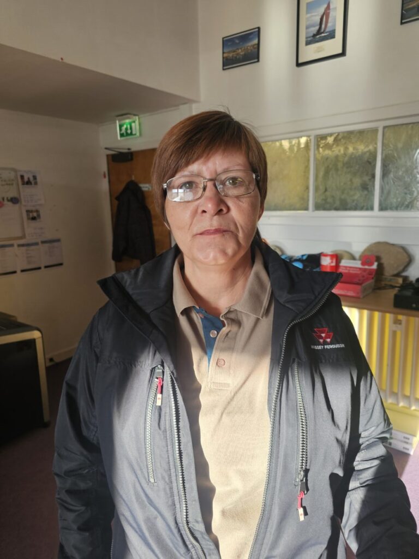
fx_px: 371
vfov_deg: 73.9
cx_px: 210
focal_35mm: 23
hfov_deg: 58.9
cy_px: 280
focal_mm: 6.3
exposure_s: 1/100
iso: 40
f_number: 1.7
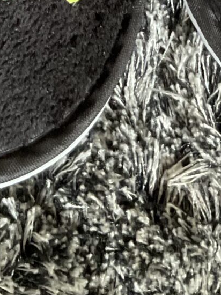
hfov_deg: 11.0
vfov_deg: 12.7
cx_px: 131
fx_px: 1150
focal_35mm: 135
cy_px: -303
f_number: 1.8
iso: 320
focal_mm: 3
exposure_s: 1/47
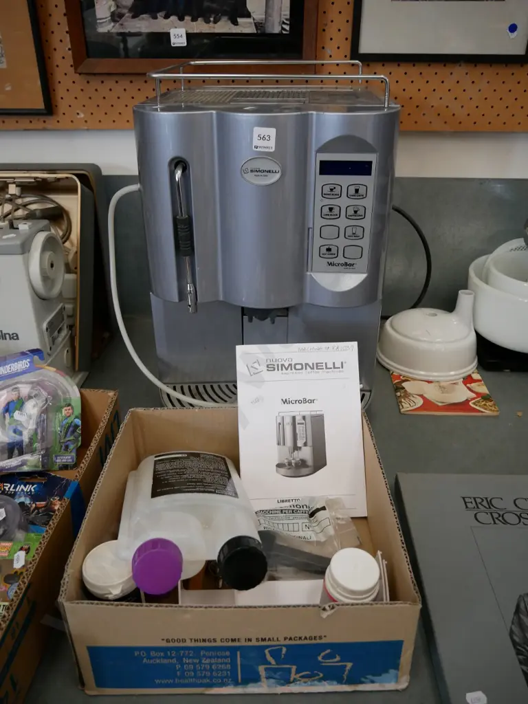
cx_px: 264
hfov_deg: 46.8
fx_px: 610
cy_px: 352
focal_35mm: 30
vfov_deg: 60.0
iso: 640
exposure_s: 1/60
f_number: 4
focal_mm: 15
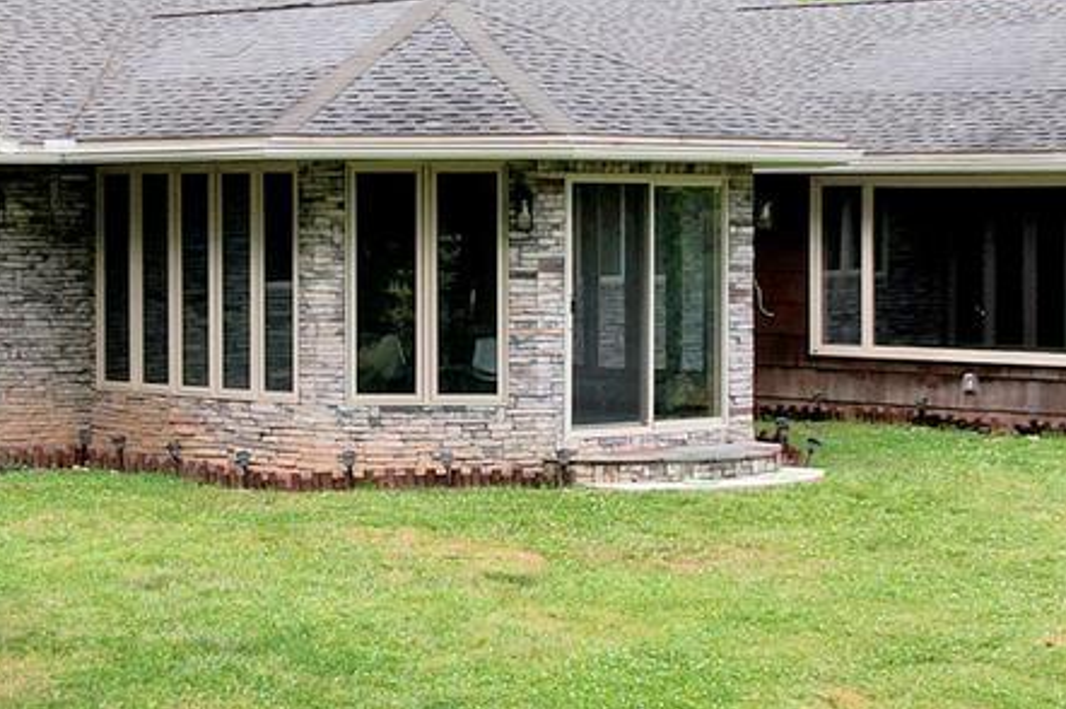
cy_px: 276
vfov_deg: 13.4
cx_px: 412
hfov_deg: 20.0
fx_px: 3018
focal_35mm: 102
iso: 100
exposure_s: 1/125
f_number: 2.8
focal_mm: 8.38
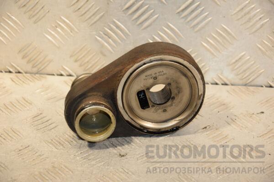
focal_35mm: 135
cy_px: 91
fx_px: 1027
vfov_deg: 10.2
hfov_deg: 15.2
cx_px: 137
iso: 800
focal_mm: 90
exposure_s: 1/200
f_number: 5.6
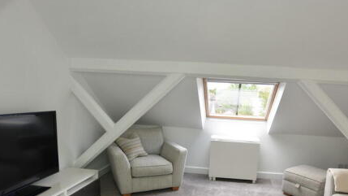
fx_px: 221
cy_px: 138
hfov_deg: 75.4
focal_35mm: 24
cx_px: 211
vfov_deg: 46.5
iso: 200
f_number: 5
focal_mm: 10
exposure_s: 1/100
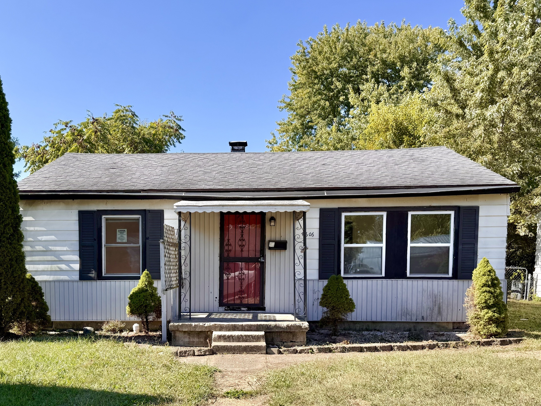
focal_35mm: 28
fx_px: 438
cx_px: 241
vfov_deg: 49.6
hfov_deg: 63.3
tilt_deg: +3.0
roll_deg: -1.2
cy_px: 235
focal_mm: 6.76
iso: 80
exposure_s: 1/2299
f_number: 1.78
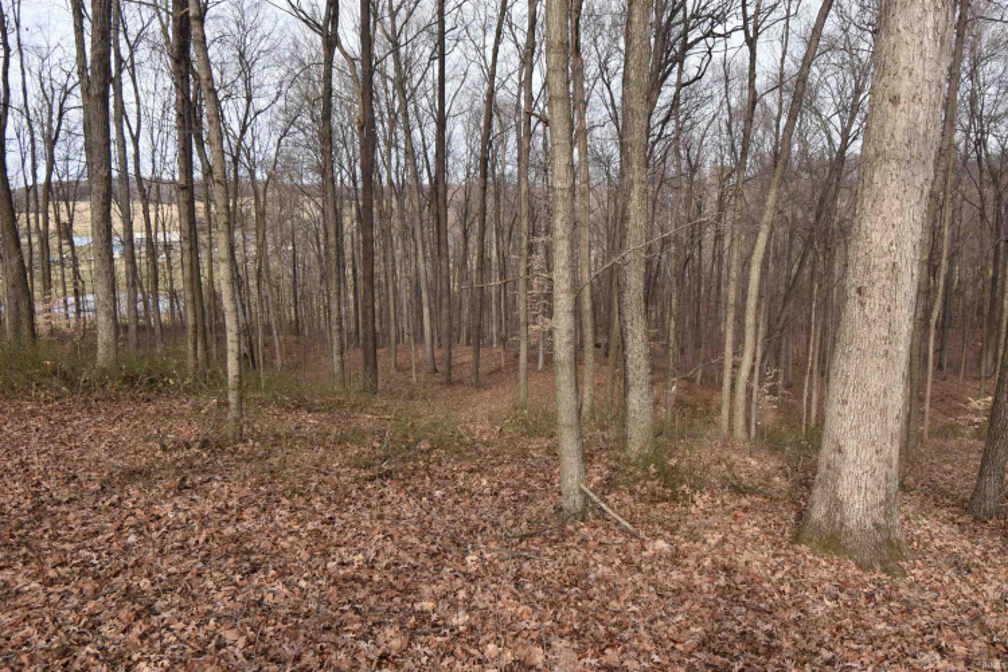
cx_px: 504
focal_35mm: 30
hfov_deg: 61.9
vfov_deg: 43.6
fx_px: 840
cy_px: 336
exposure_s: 1/250
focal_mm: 20
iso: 250
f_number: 8
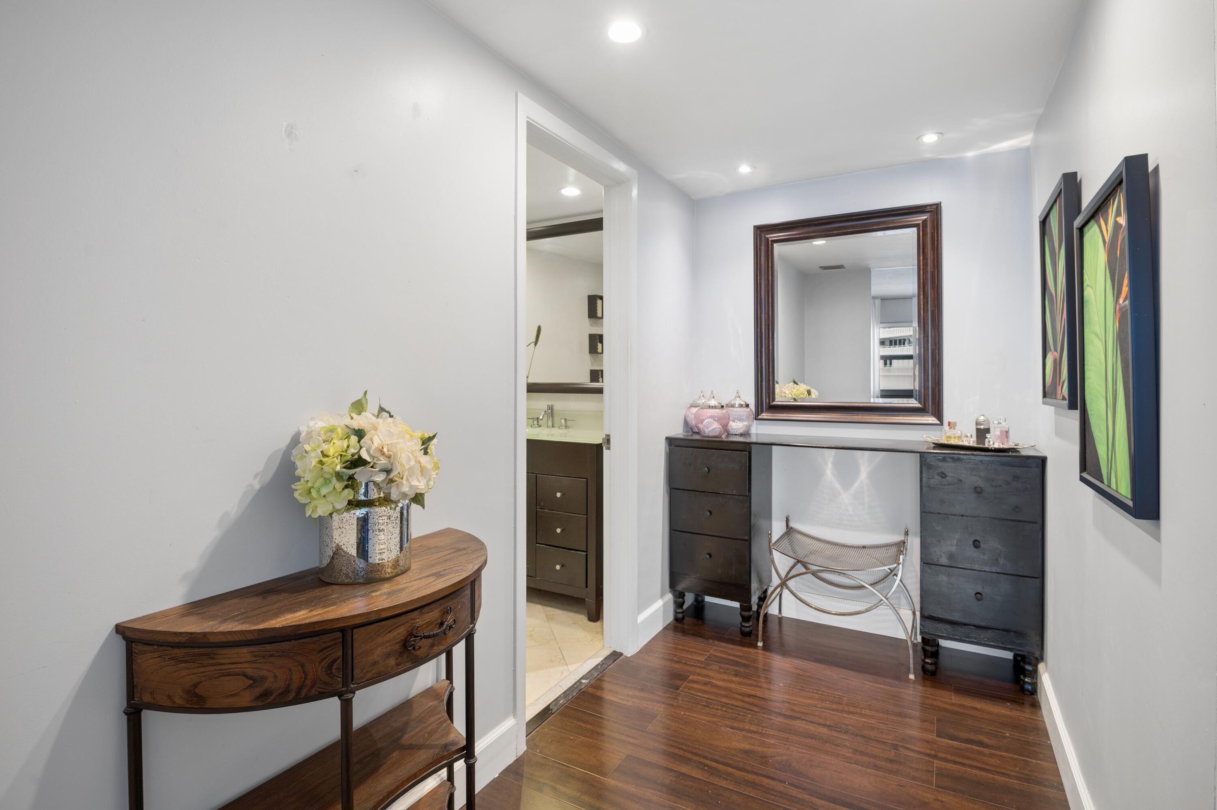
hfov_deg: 93.3
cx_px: 608
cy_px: 405
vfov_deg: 70.4
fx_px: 574
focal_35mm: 17
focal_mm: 17
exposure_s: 1/10
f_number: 8
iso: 250
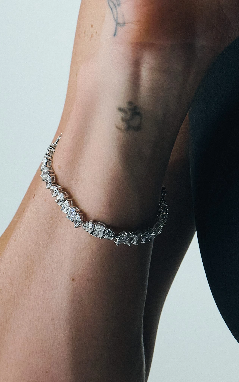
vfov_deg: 9.4
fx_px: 2293
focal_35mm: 220
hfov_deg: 5.8
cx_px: 524
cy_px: -69
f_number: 10
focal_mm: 65
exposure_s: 1/400
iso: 1250
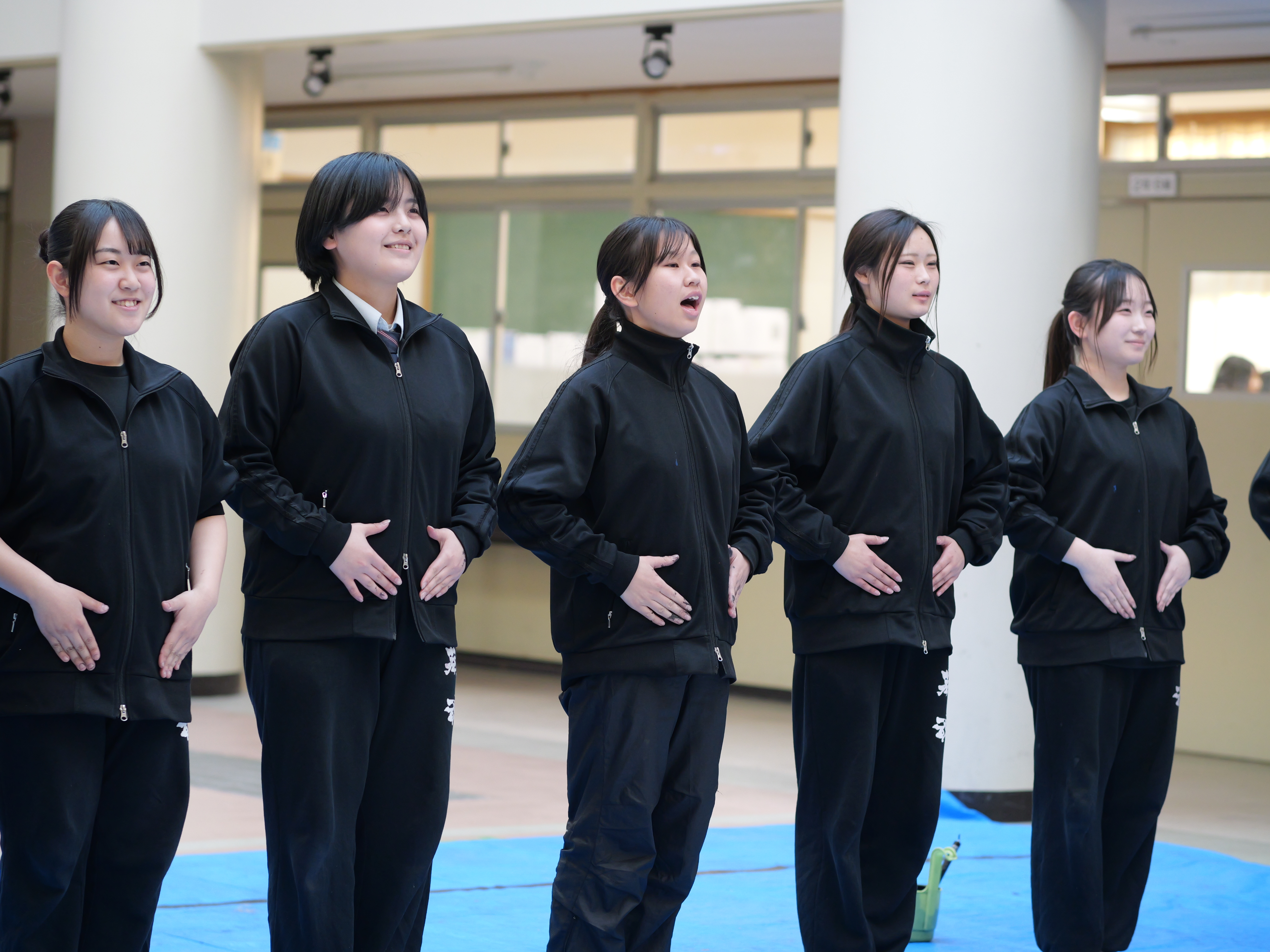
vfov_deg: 13.2
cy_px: 476
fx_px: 4109
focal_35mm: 112
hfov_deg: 17.6
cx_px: 635
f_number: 1.8
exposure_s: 1/125
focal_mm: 56
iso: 640
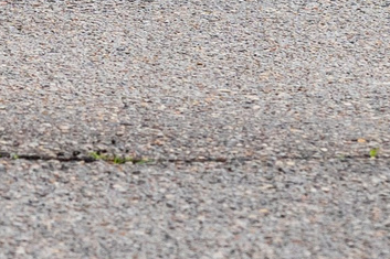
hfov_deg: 3.3
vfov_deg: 2.2
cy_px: -459
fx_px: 6746
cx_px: -682
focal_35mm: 623
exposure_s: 1/800
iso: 400
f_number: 4.5
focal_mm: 85
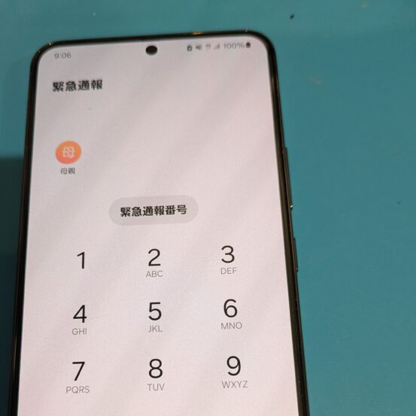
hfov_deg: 45.9
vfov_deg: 44.5
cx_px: 182
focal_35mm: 36
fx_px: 489
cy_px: 313
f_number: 1.89
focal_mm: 5.43
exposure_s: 1/100
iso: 204
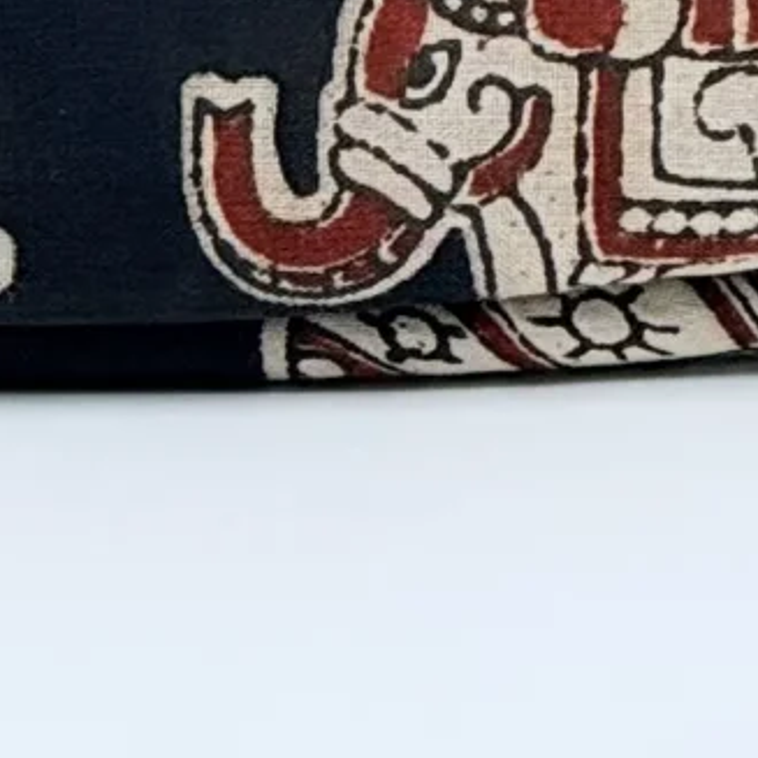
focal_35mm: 692
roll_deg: +0.4
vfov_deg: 2.5
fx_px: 17144
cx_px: -280
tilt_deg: -17.5
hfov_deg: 2.5
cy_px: -744
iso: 50
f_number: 2.8
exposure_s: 1/121
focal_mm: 16.89
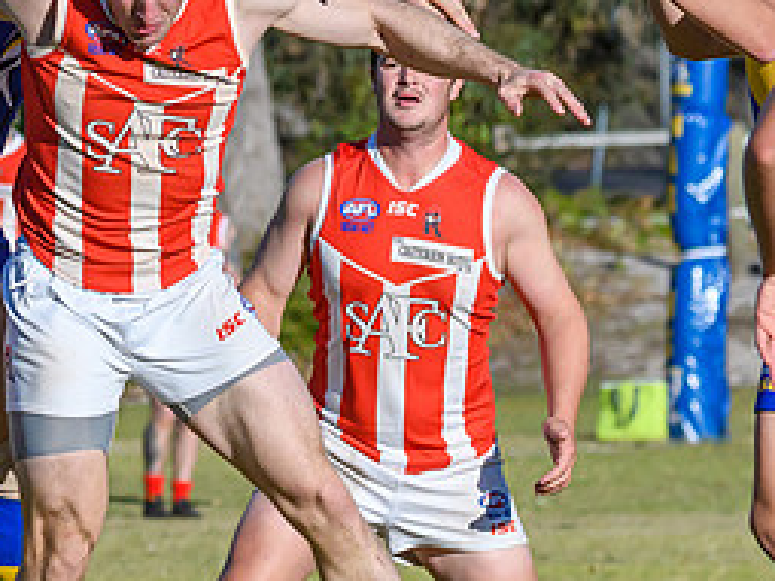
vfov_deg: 1.8
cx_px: 134
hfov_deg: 2.4
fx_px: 18730
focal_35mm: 837
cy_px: 15
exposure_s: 1/4000
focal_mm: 200
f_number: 9
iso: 800
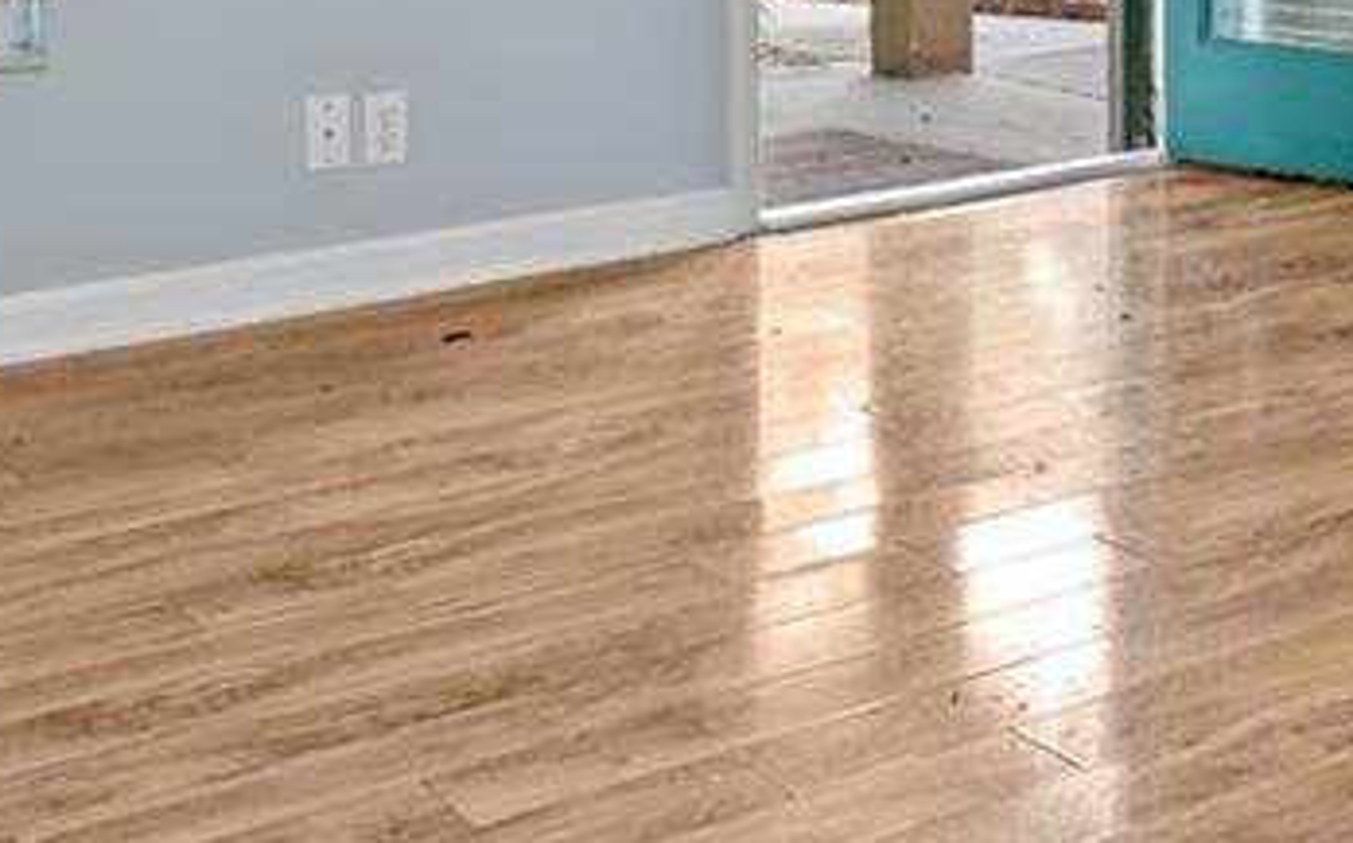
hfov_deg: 26.5
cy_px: -377
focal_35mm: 75
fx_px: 2764
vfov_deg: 16.1
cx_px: 1248
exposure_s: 1/1.67
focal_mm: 16
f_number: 8
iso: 320
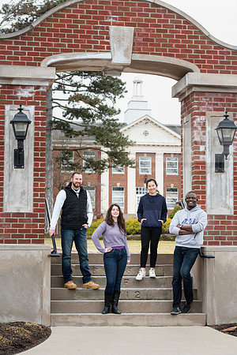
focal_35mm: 90
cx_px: 118
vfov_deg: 22.6
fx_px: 889
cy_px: 178
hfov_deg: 15.2
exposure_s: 1/320
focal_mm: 90
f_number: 8
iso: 640
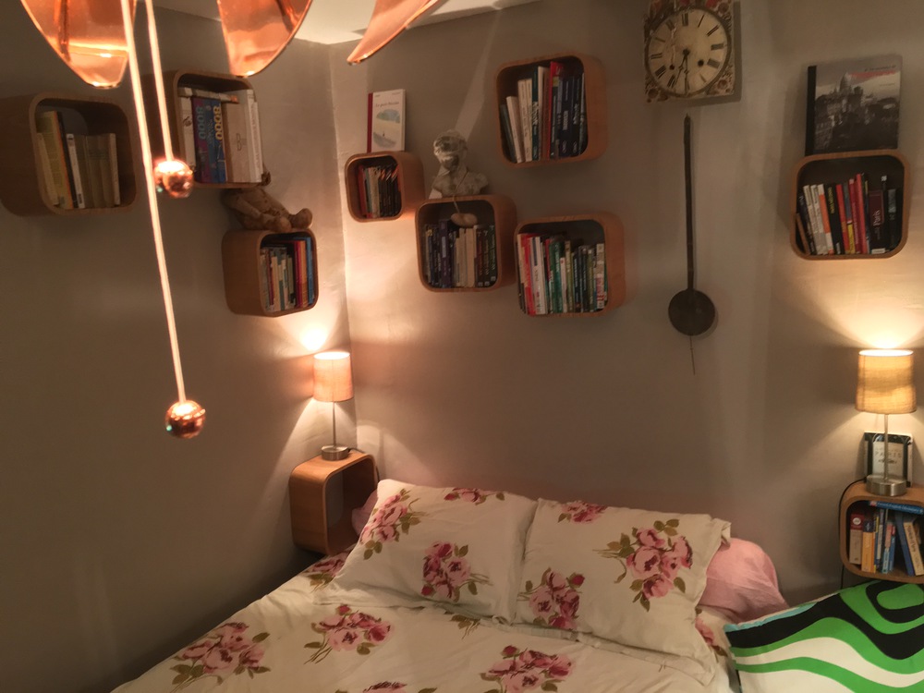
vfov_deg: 48.2
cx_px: 462
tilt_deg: -8.9
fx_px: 774
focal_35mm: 29
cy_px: 346
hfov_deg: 61.7
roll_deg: +4.3
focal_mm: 4.15
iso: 200
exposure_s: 1/17
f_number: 2.2
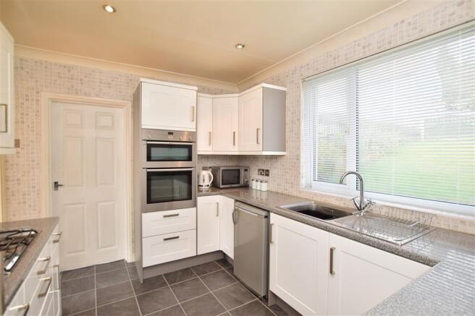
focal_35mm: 15
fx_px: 198
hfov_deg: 100.4
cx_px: 238
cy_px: 158
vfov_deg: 77.3
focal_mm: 10
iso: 200
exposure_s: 1/100
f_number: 5
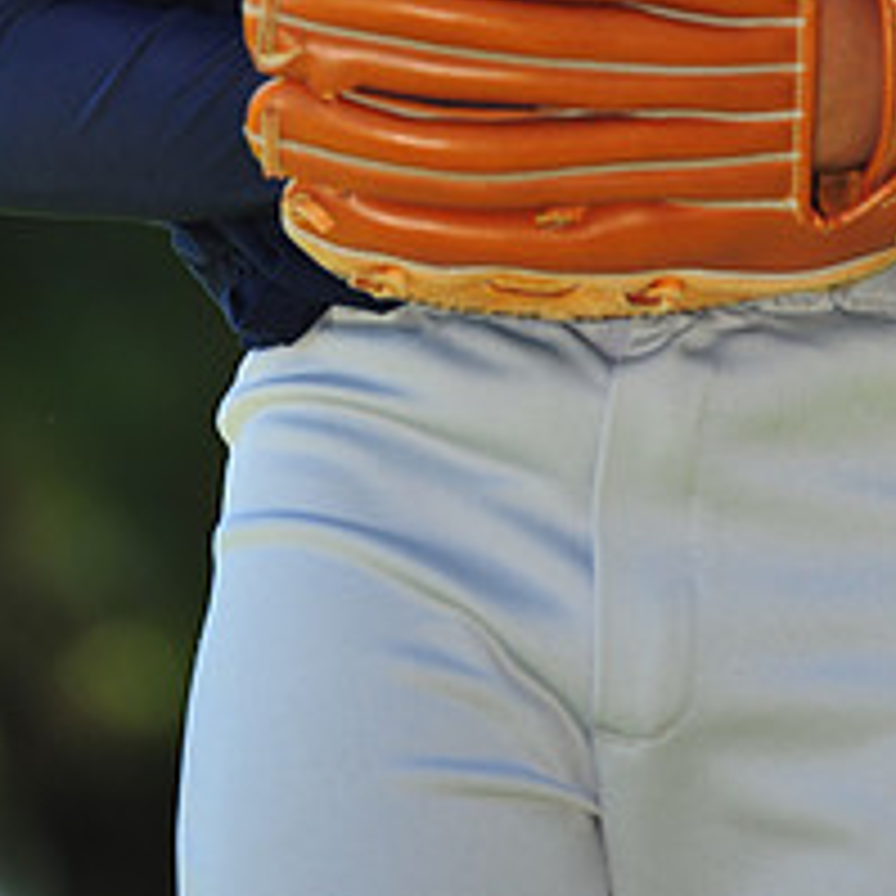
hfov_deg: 3.5
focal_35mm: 496
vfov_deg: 3.5
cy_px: -252
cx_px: 599
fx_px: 14525
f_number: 4
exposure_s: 1/400
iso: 200
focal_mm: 200
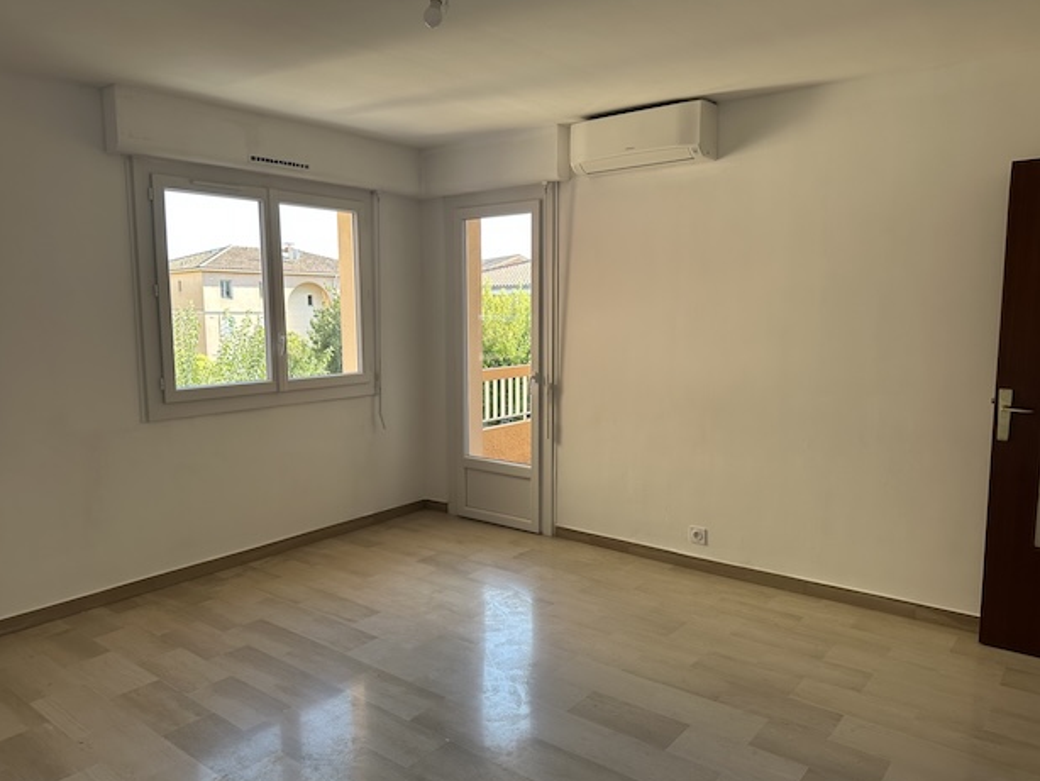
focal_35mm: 25
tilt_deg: -7.1
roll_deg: +0.5
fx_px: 751
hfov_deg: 69.3
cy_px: 398
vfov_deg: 54.9
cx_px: 500
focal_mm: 6.86
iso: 80
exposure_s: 1/212
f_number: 1.78
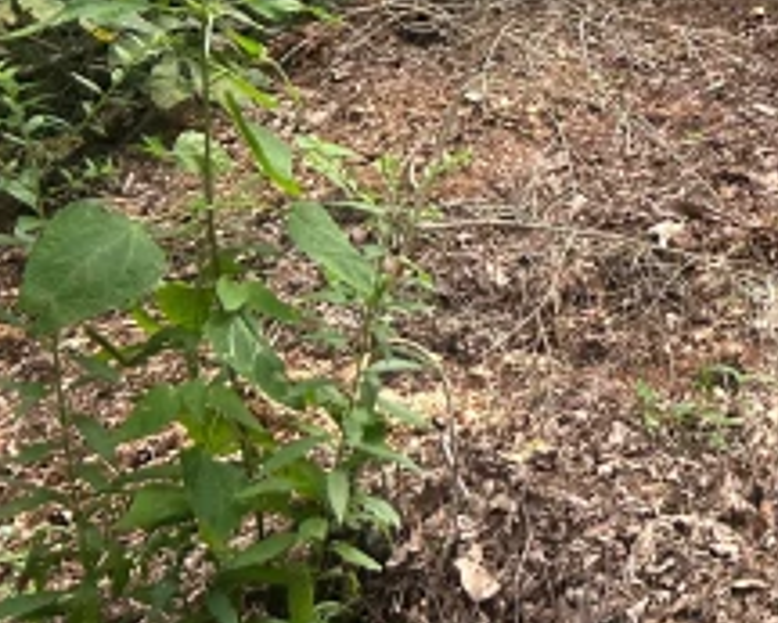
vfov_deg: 16.0
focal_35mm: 94
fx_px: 2165
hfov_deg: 17.1
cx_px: 1365
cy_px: -22
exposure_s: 1/121
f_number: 1.5
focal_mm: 5.7
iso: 125
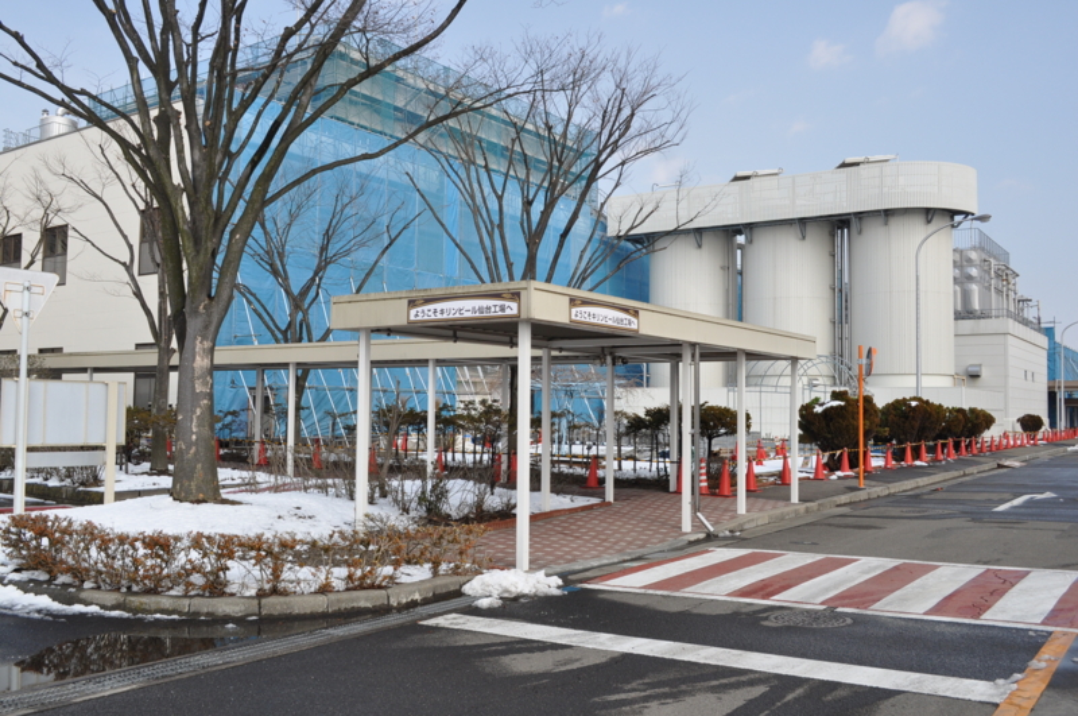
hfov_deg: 57.3
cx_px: 539
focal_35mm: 33
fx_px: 987
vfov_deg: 39.9
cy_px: 358
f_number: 11
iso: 320
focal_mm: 22
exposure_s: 1/400
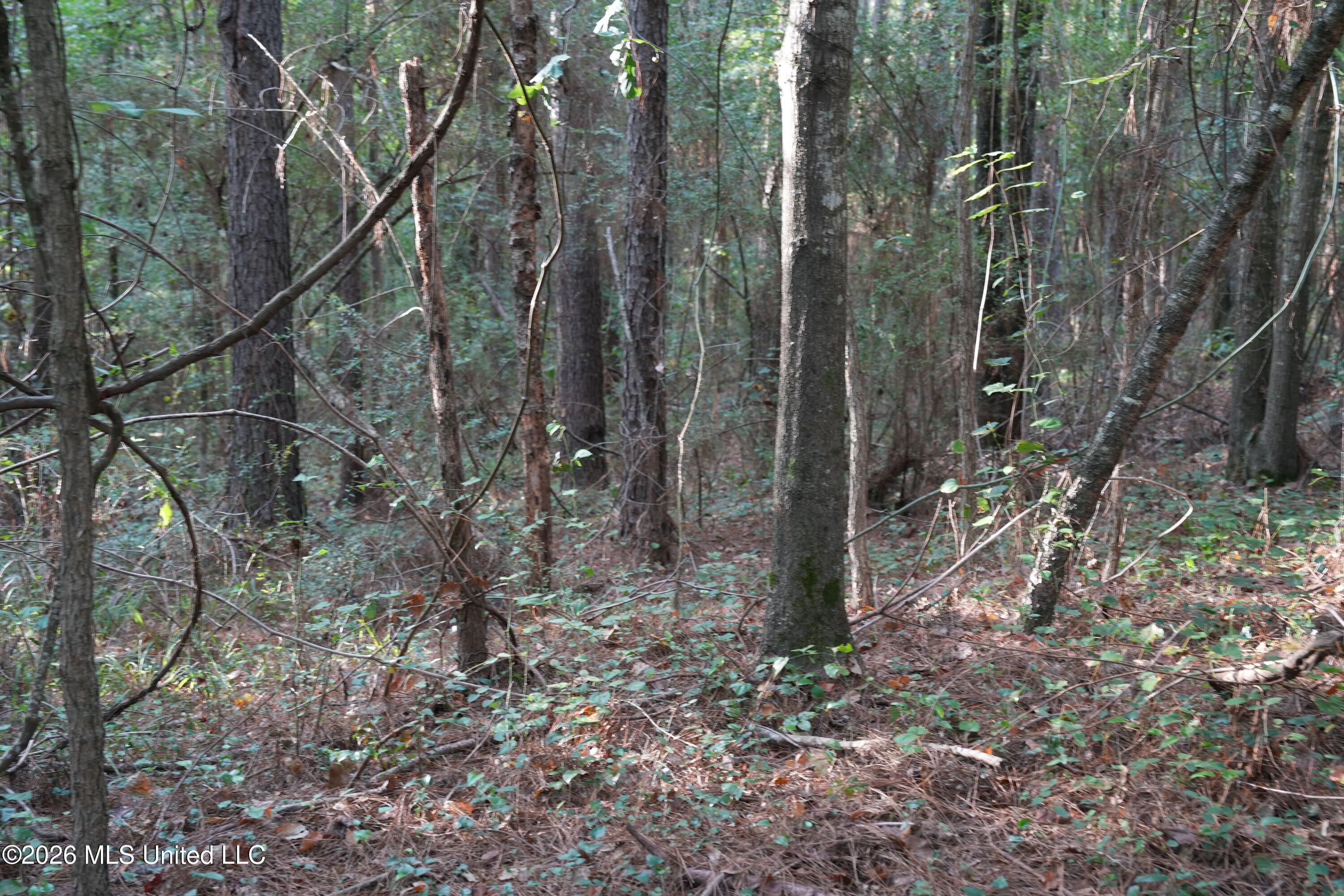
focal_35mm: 48
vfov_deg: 28.1
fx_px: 1792
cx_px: 672
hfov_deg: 41.1
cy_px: 448
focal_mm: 48
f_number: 5
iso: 250
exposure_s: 1/10
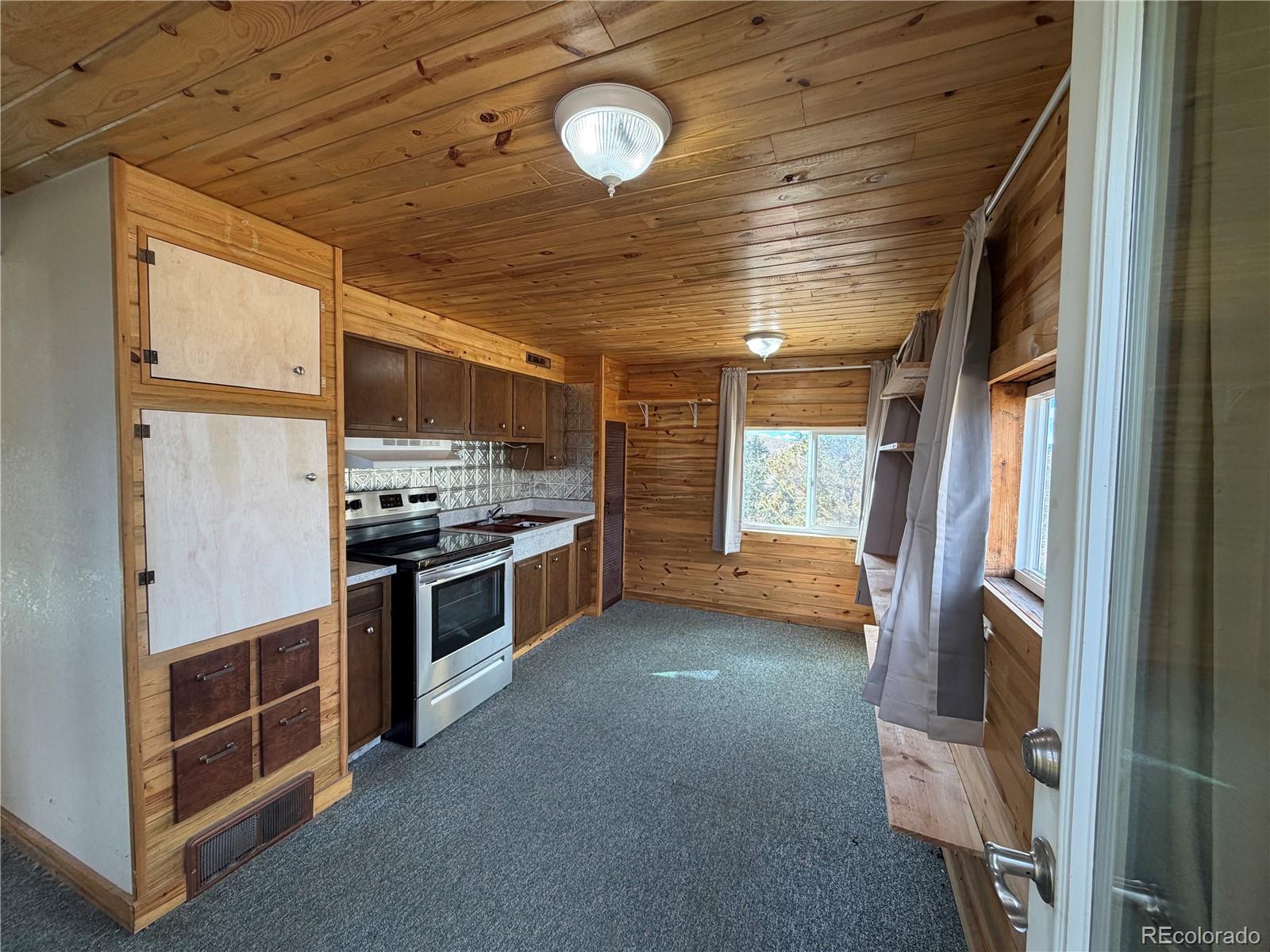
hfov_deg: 102.1
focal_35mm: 14
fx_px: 514
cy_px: 476
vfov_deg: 85.7
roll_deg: -0.8
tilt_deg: -2.2
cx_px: 635
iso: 125
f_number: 2.2
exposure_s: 1/120
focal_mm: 2.22
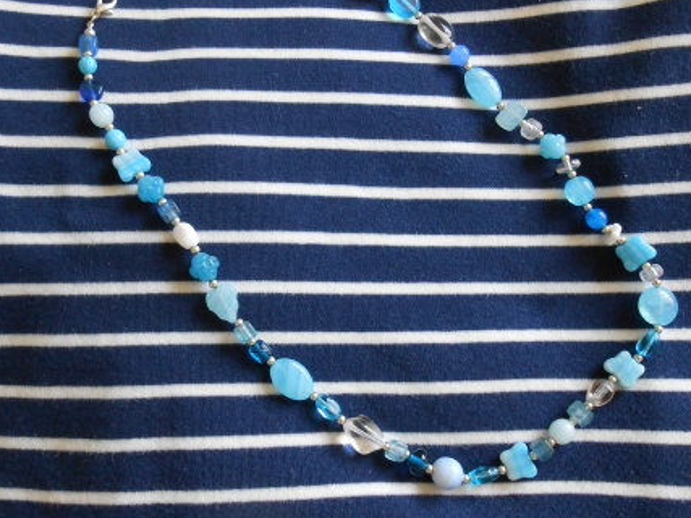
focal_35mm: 36
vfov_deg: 39.6
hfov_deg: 51.2
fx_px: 718
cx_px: 304
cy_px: 222
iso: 250
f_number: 3.8
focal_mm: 5.3
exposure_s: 1/30
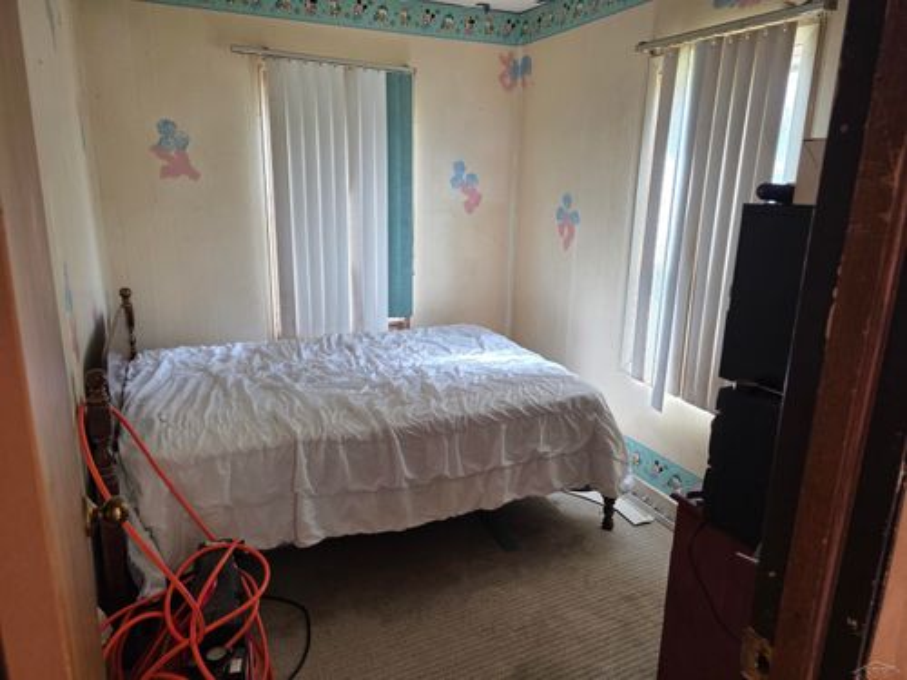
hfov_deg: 73.9
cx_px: 454
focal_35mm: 23
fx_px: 603
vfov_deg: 58.9
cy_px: 340
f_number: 1.7
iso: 100
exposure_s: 1/180
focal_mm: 6.3
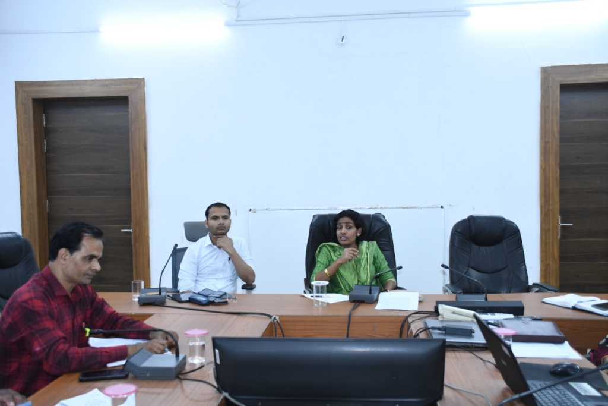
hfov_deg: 55.8
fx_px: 574
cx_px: 304
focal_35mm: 34
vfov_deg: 38.9
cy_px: 203
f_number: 5.6
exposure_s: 1/100
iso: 1600
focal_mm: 23
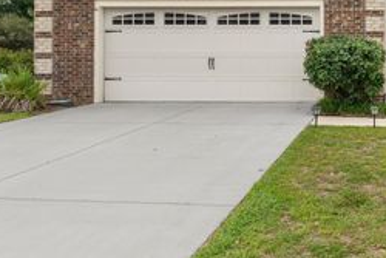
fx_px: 354
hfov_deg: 49.2
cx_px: 366
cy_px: 8
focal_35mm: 33
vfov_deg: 36.5
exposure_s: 1/100
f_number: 6.3
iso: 200
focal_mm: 11
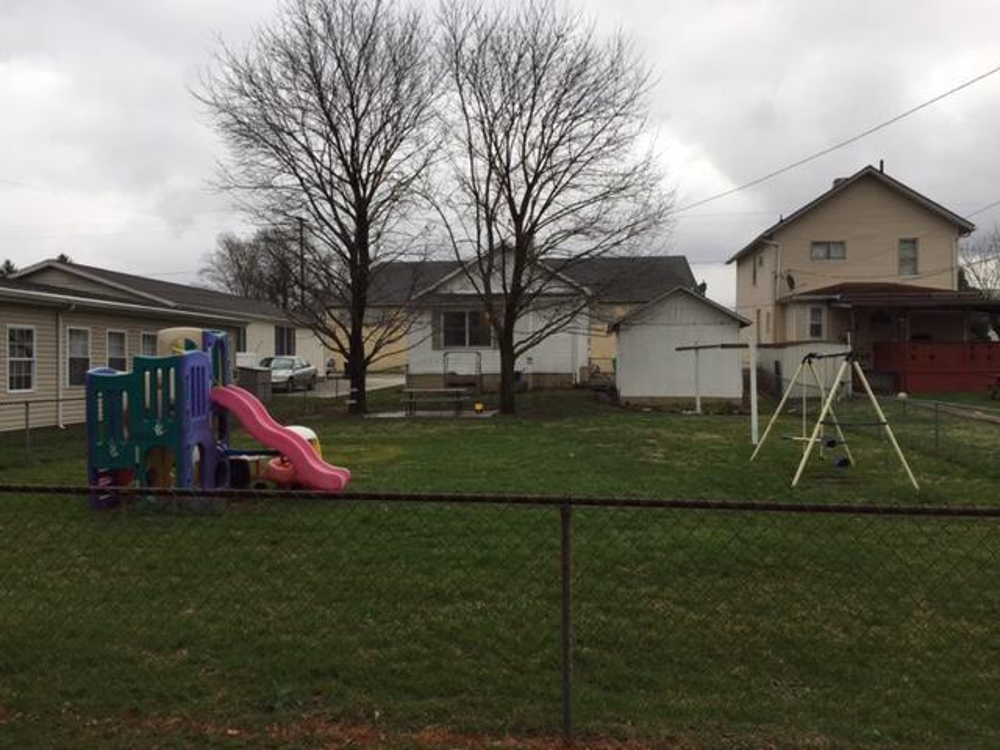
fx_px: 838
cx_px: 500
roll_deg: -0.2
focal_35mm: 29
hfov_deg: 61.7
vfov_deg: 48.2
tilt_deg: -1.1
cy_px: 375
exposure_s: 1/250
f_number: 2.2
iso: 32
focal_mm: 4.15
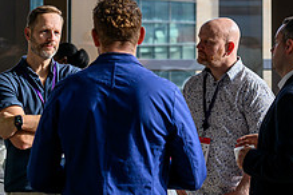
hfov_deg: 21.2
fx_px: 773
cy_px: -3
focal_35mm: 95
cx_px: 227
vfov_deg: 14.2
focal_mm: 35
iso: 100
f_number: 2
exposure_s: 1/640
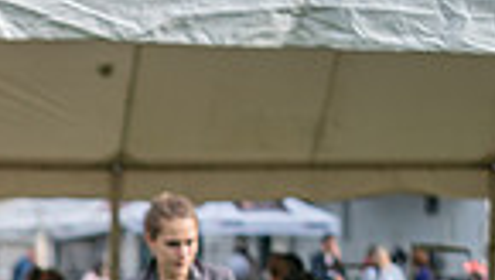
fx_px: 3851
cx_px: -389
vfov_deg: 4.1
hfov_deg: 7.2
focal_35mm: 293
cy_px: 519
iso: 100
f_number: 2.8
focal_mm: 70
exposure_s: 1/1000
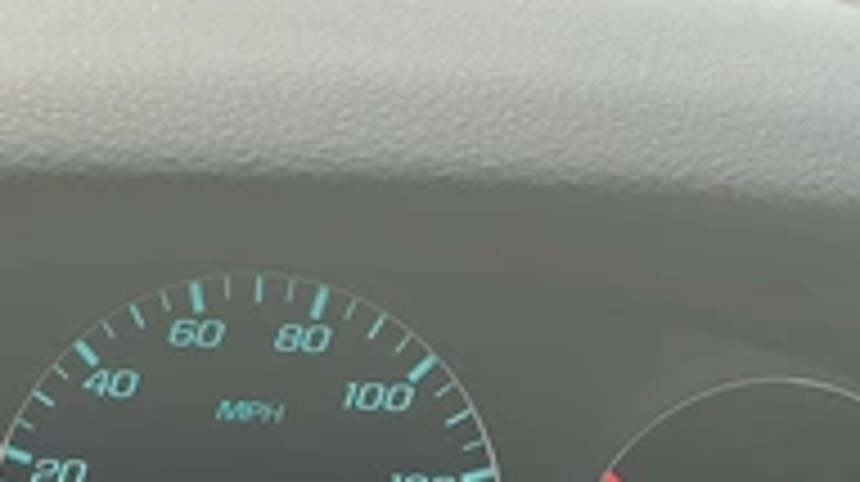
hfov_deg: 31.2
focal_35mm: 64
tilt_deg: -26.8
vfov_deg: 18.2
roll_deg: -3.7
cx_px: 68
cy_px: 491
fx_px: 1458
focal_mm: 3
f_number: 1.8
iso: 25
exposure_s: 1/122
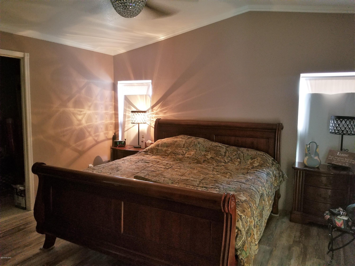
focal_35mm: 26
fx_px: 267
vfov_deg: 53.1
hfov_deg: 67.3
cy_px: 133
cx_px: 178
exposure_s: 1/12
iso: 250
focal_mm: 4.25
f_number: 1.7
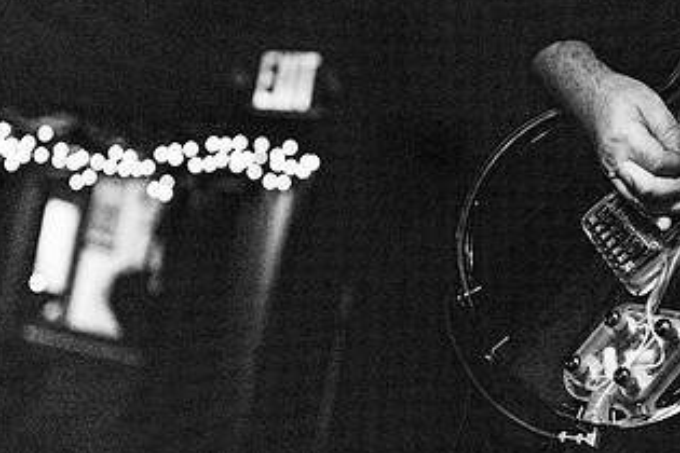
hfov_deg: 15.9
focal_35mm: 129
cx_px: 460
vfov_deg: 10.6
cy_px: 212
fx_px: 2436
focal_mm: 70
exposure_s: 1/400
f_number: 3.2
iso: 3200
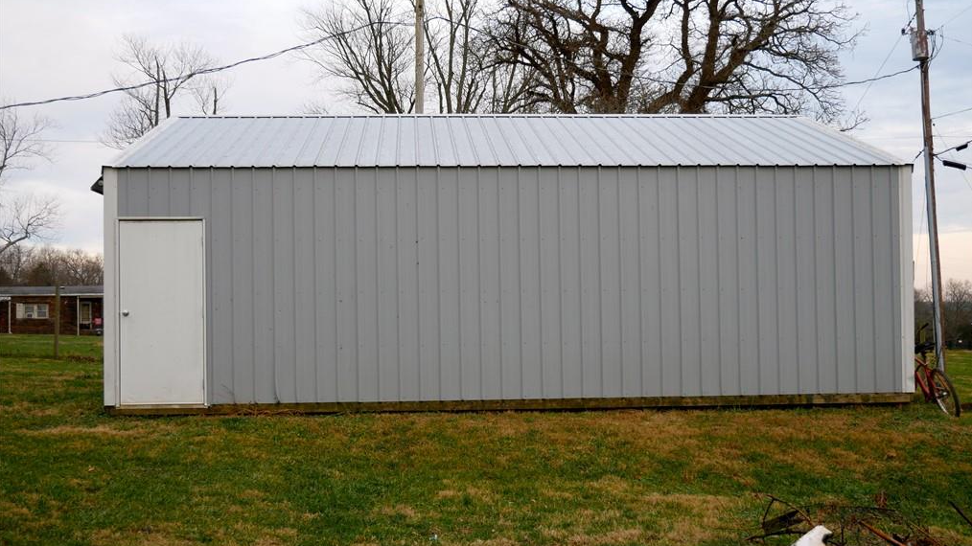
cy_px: 295
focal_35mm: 44
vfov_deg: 27.1
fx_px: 1134
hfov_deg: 46.4
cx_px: 487
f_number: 4.1
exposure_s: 1/100
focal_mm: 20
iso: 200
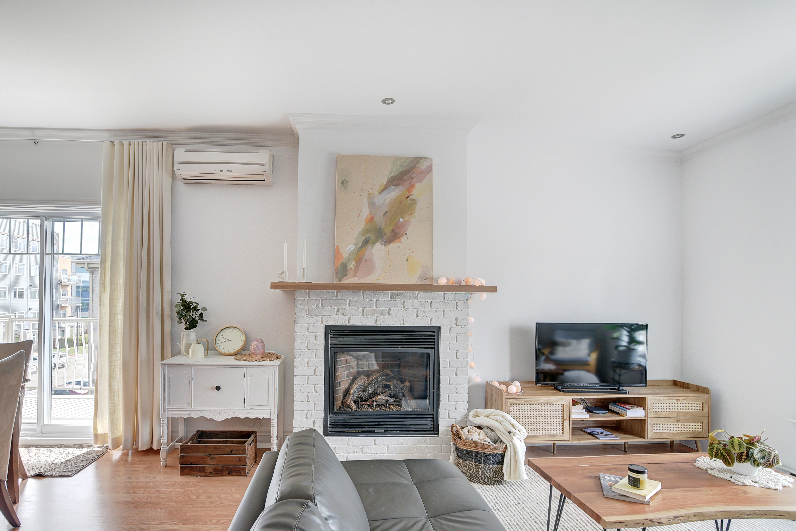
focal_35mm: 18
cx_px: 365
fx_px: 398
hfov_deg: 89.8
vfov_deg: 67.2
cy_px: 293
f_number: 8
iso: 125
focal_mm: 16
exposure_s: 1/13
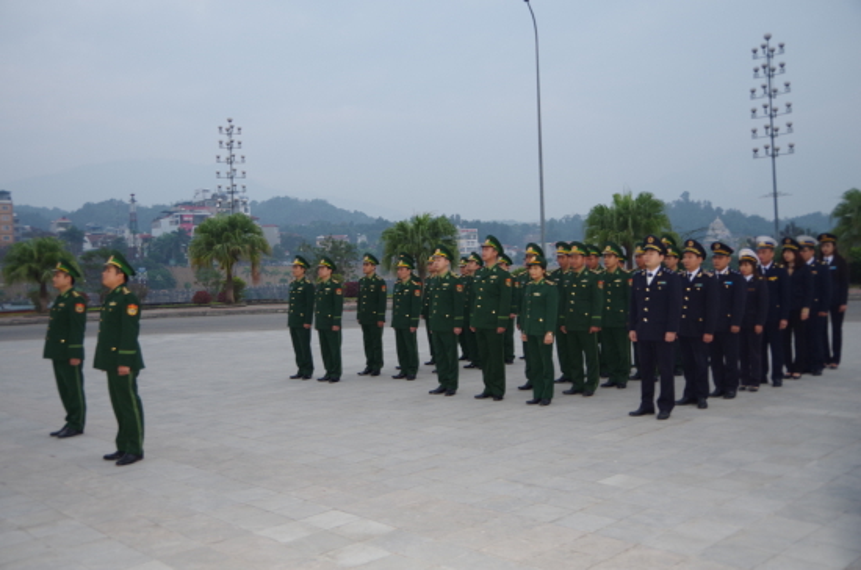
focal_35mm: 31
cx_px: 430
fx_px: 740
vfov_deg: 42.1
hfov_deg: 60.4
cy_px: 285
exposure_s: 1/8
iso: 400
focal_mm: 21
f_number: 4
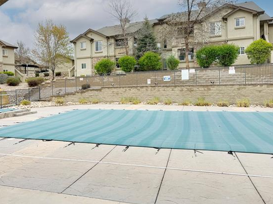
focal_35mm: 28
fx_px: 221
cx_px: 118
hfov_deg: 63.2
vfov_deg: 49.5
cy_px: 87
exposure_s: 1/2611
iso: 80
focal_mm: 6.76
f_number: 1.78
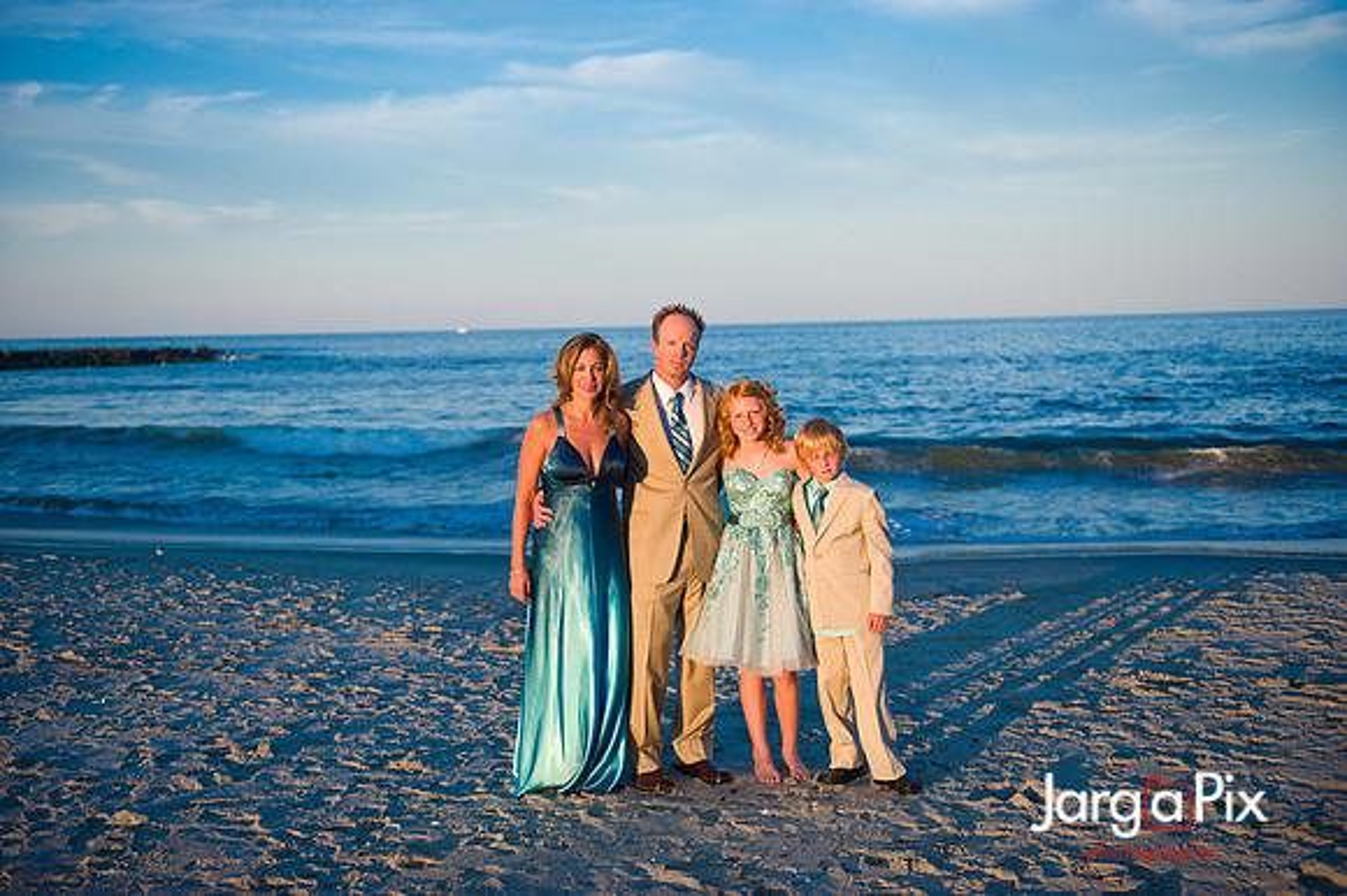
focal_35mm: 44
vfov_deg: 30.5
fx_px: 1645
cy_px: 448
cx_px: 674
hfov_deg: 44.5
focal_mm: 44
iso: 200
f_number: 3.2
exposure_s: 1/1250
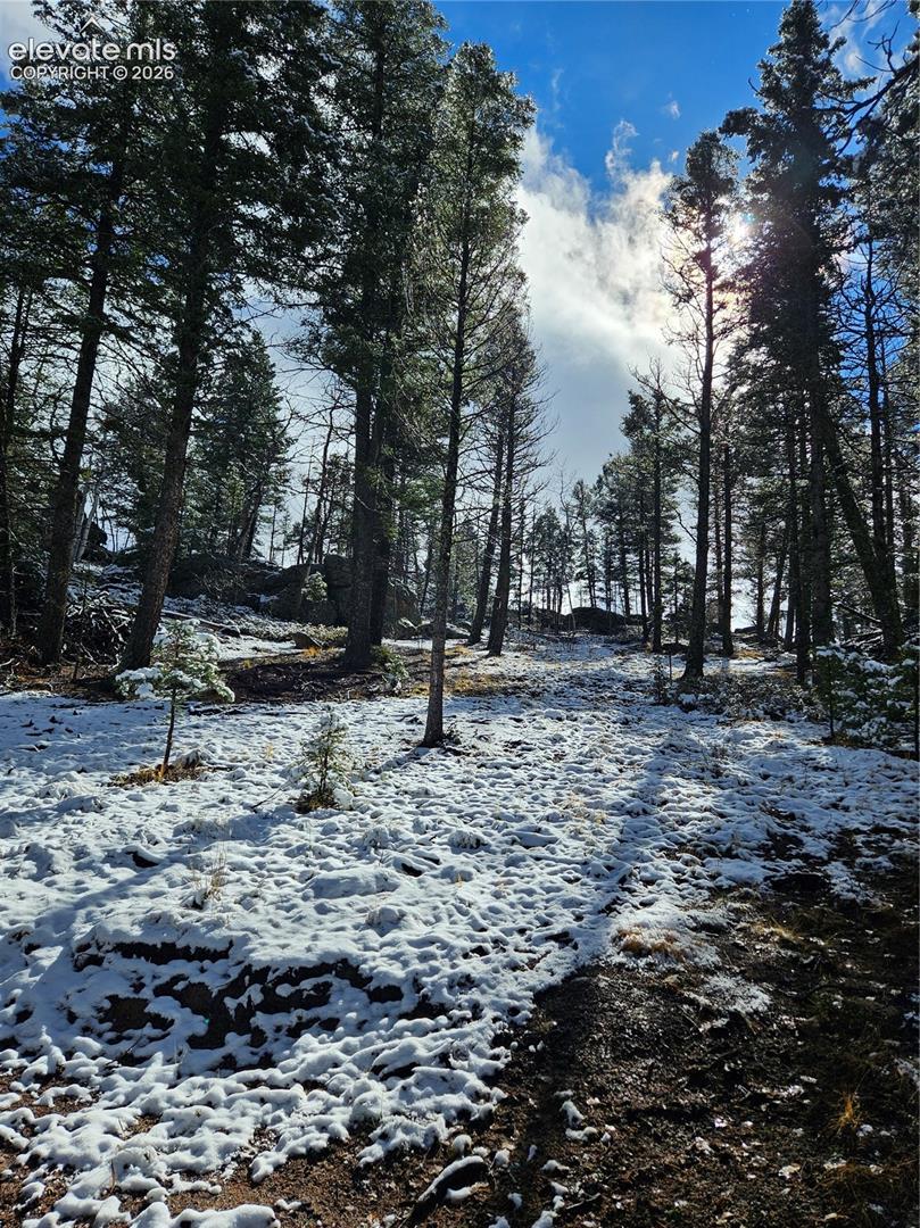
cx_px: 460
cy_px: 614
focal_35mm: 23
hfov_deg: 58.8
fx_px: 816
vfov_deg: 73.9
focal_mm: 5.4
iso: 25
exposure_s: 1/2737
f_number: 1.8
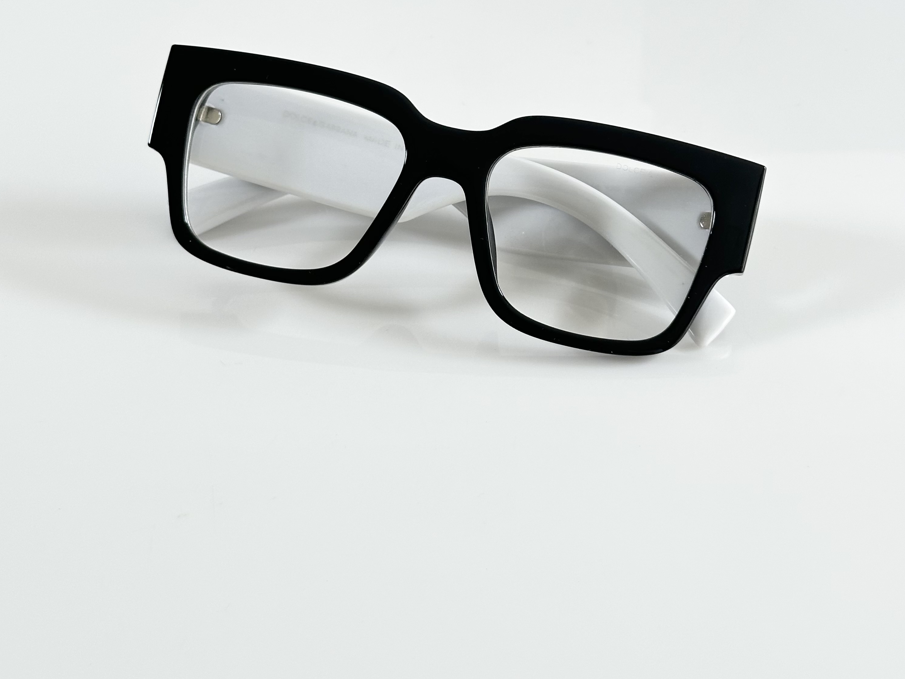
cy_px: 231
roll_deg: +1.5
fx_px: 1699
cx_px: 454
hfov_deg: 29.8
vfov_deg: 22.5
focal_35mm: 65
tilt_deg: -40.1
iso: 80
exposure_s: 1/121
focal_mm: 6.86
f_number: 1.78
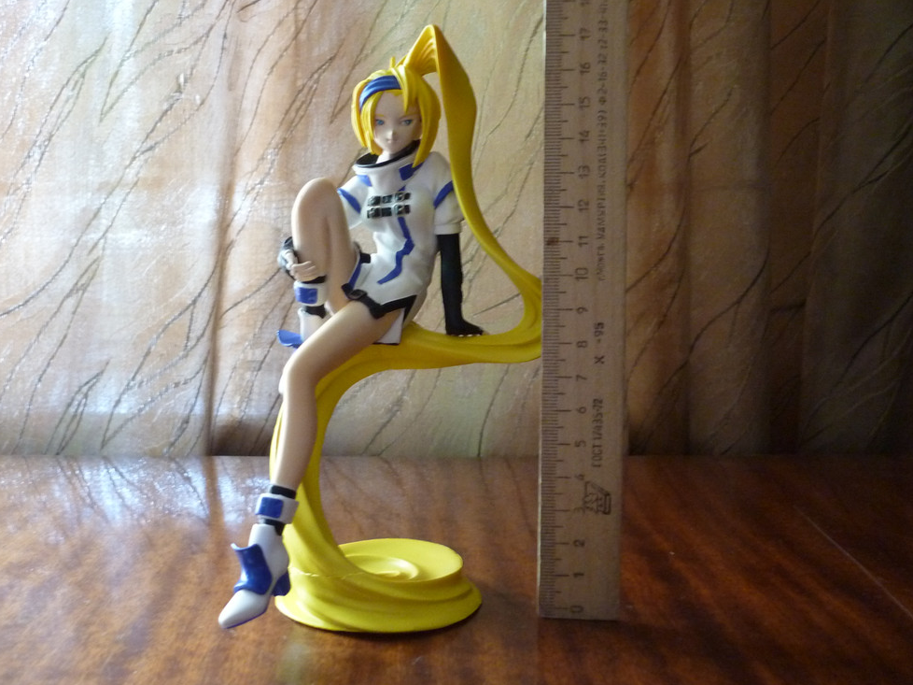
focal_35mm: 36
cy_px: 343
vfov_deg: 39.6
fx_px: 949
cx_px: 419
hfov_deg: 51.3
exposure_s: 1/20
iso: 400
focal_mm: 5.5
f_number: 2.8
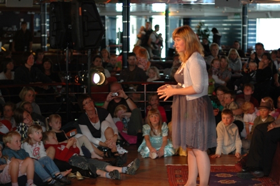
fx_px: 583
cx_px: 140
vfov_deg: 18.2
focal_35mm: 75
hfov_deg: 27.0
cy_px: 93
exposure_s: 1/50
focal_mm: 50
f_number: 1.4
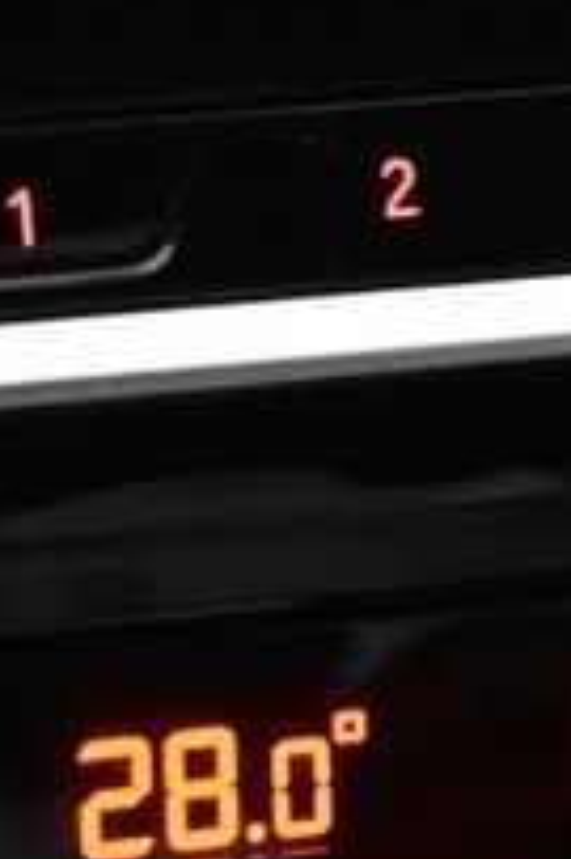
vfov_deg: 8.2
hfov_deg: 5.4
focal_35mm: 252
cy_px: 93
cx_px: 774
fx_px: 6005
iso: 5600
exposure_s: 1/30
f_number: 4
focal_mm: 21
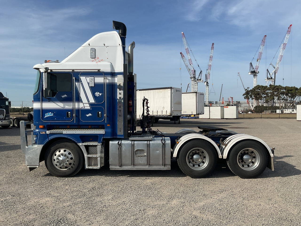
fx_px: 252
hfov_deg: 61.7
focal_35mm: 29
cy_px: 113
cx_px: 150
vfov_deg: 48.2
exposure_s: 1/2959
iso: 16
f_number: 1.8
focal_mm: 3
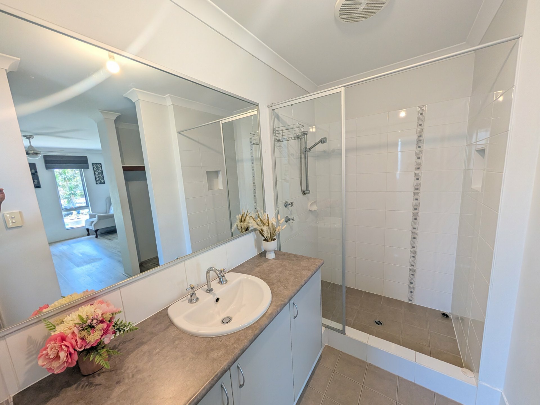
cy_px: 202
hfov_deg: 110.5
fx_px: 187
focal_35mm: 12
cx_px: 270
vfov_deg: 94.5
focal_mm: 2.02
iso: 92
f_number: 1.7
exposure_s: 1/90
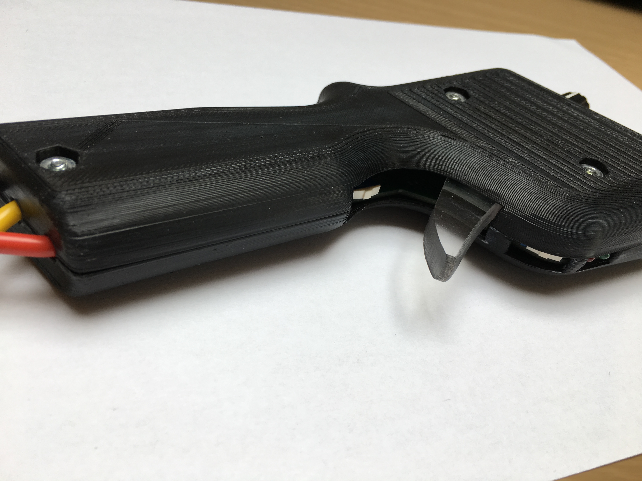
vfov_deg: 48.2
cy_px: 240
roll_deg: -16.0
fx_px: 538
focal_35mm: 29
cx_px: 321
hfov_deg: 61.7
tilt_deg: -40.4
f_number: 2.2
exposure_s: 1/107
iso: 25
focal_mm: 4.15
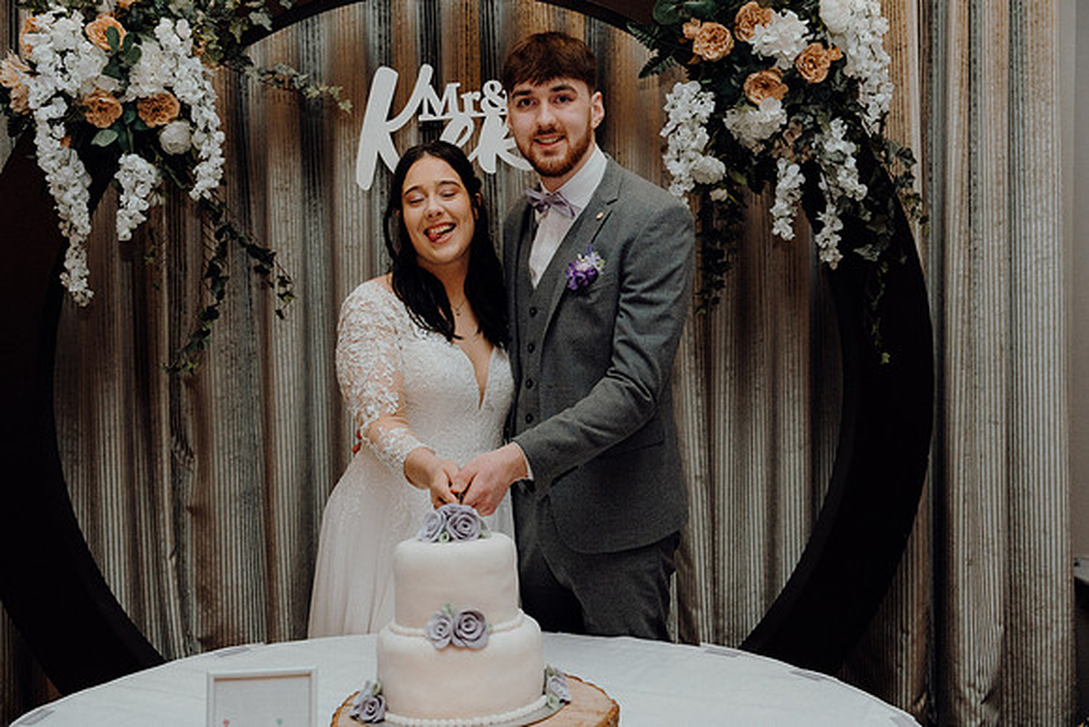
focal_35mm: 40
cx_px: 544
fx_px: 1210
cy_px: 364
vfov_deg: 33.4
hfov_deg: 48.4
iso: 2500
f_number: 3.5
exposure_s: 1/200
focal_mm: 40
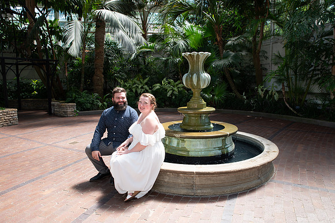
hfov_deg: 69.2
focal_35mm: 26
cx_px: 172
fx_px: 243
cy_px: 117
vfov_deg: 49.3
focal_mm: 24
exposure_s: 1/125
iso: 160
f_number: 4.5
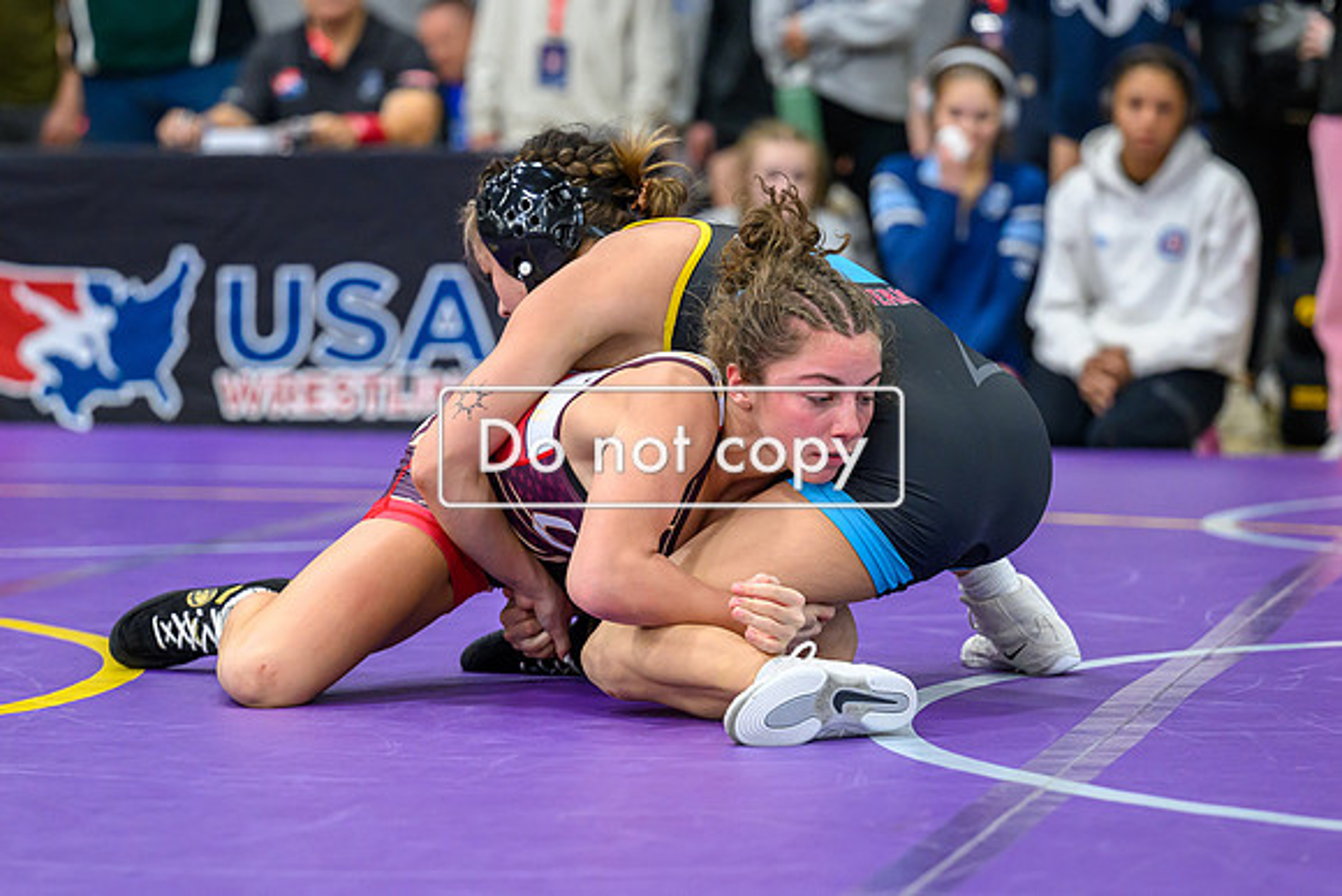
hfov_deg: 13.0
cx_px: 581
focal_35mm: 158
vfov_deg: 8.7
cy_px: 495
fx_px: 5902
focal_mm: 110
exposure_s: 1/800
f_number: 2.8
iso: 2500
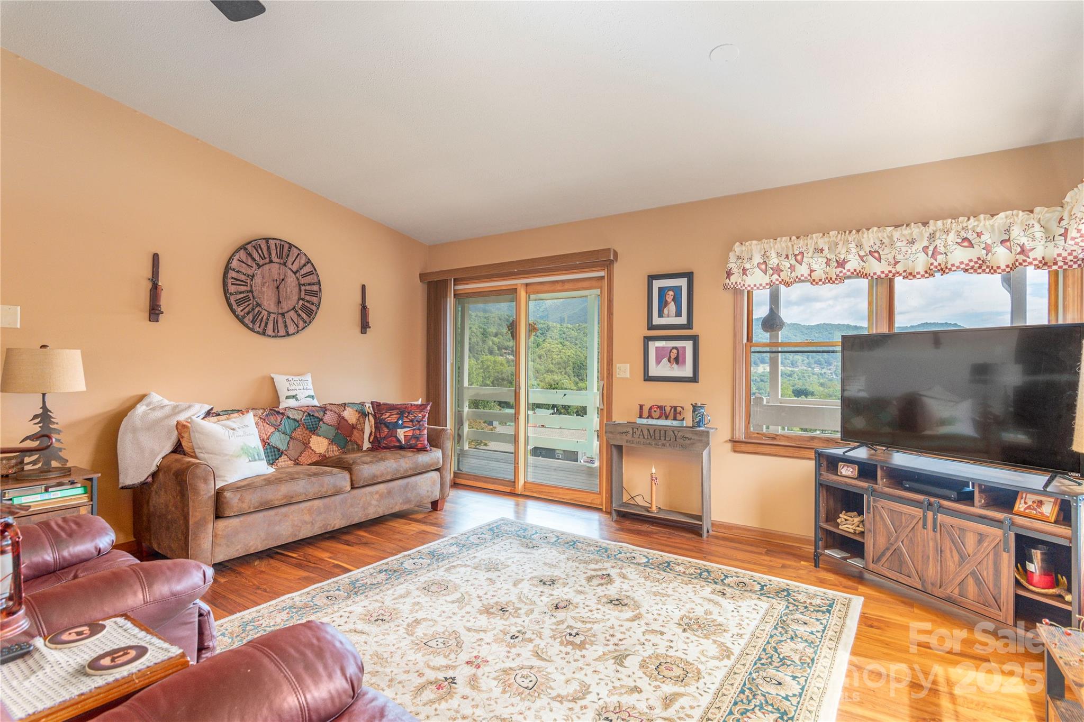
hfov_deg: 93.3
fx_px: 512
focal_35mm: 17
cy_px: 361
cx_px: 542
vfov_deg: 70.4
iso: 320
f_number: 7.1
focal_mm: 17
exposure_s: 1/40
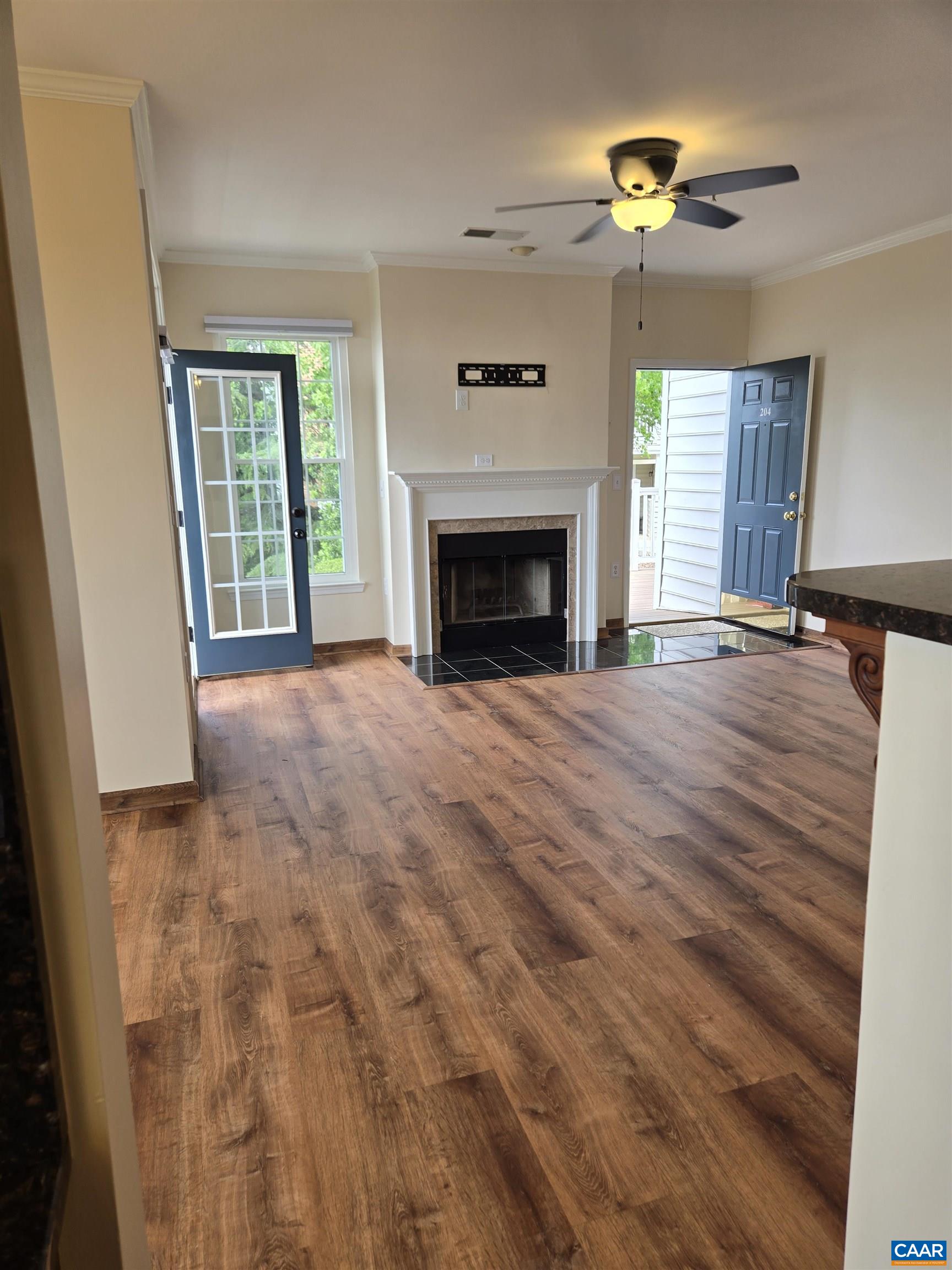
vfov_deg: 73.9
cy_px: 635
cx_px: 476
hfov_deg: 58.9
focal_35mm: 23
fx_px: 843
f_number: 1.8
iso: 32
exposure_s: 1/120
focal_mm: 5.4
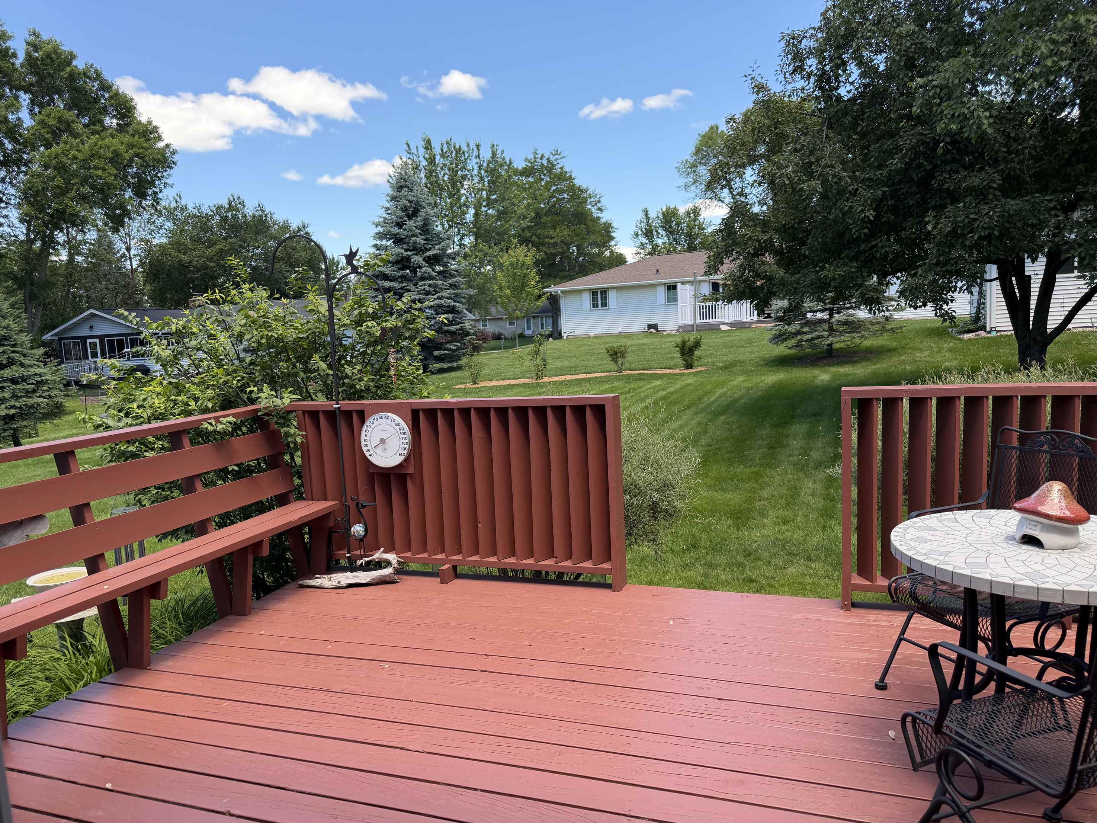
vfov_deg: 54.9
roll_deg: +3.5
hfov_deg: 69.4
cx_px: 536
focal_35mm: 25
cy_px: 419
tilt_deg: -6.7
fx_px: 792
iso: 100
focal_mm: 6.76
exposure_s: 1/1156
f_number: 1.78
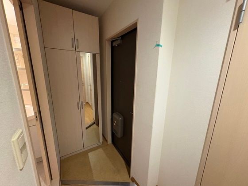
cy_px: 93
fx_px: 100
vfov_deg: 85.7
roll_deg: -0.9
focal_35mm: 14
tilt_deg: -13.6
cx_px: 124
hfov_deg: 102.1
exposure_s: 1/60
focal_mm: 2.22
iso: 500
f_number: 2.2
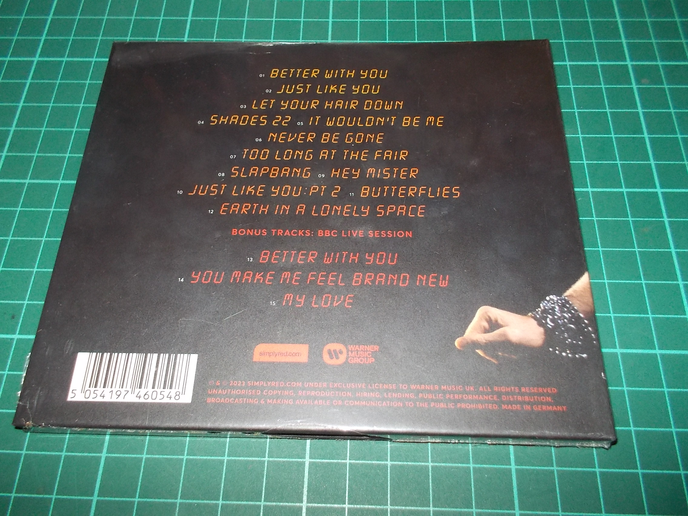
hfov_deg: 61.7
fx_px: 576
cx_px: 344
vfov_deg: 48.2
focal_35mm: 29
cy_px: 258
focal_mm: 4.1
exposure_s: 1/30
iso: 200
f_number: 3.3
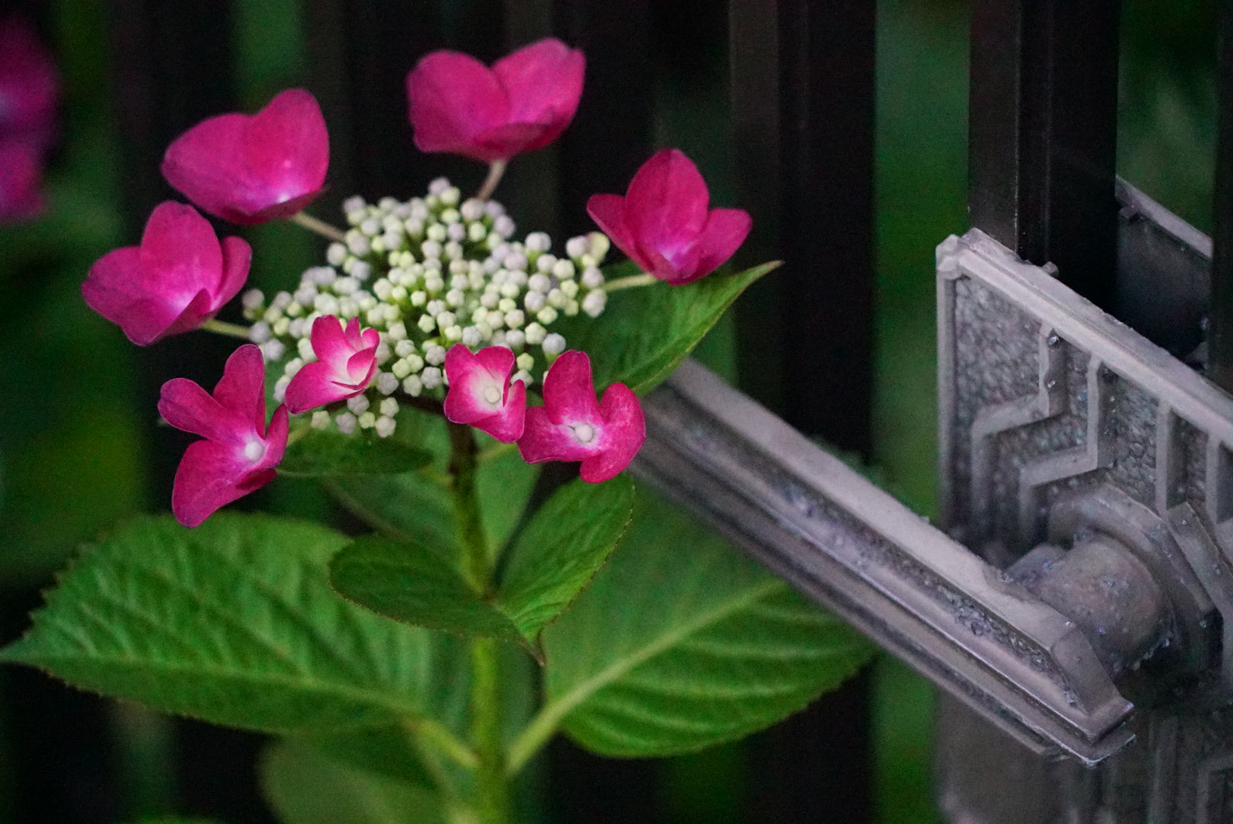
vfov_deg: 5.7
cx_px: 616
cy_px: 412
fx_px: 8226
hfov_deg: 8.6
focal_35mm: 240
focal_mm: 240
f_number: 6.3
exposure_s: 1/640
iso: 64000
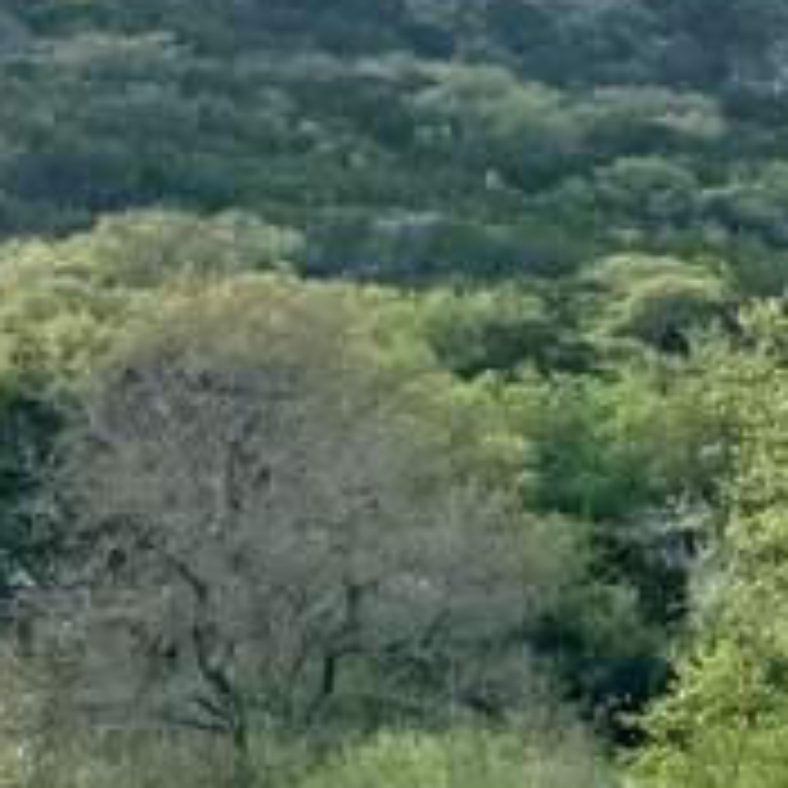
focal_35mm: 175
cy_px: 351
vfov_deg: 10.0
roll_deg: +3.2
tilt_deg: -1.2
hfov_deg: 8.9
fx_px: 4507
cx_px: 1963
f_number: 1.78
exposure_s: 1/1339
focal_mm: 6.76
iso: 80
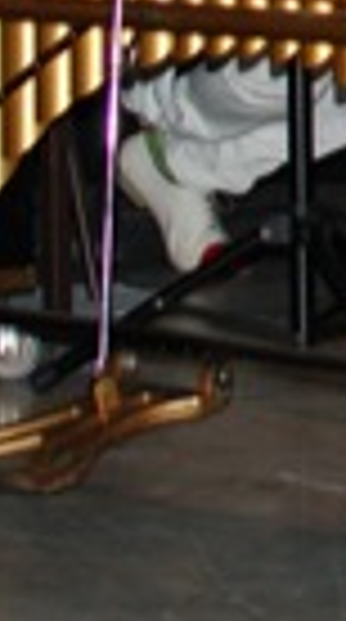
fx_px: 4192
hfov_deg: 4.6
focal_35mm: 255
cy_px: -277
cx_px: 768
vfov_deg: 8.3
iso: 400
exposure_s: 1/60
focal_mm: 35
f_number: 3.5
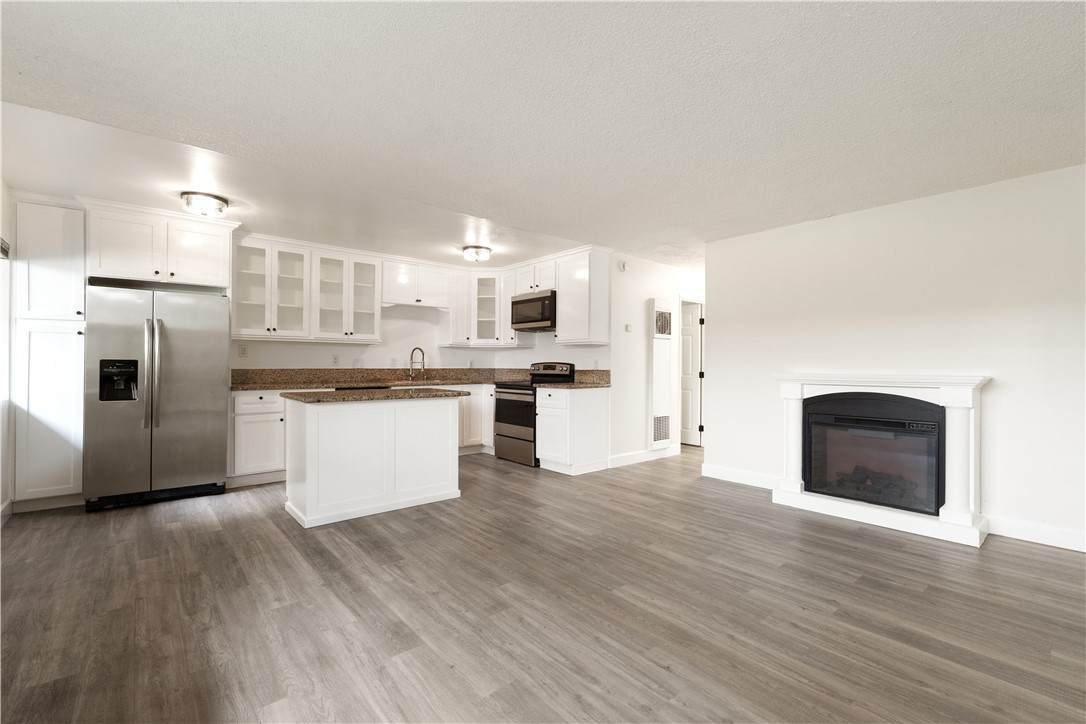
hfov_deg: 95.0
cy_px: 362
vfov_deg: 72.1
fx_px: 498
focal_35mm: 16
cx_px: 543
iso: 800
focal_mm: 16.5
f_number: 9
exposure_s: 1/4
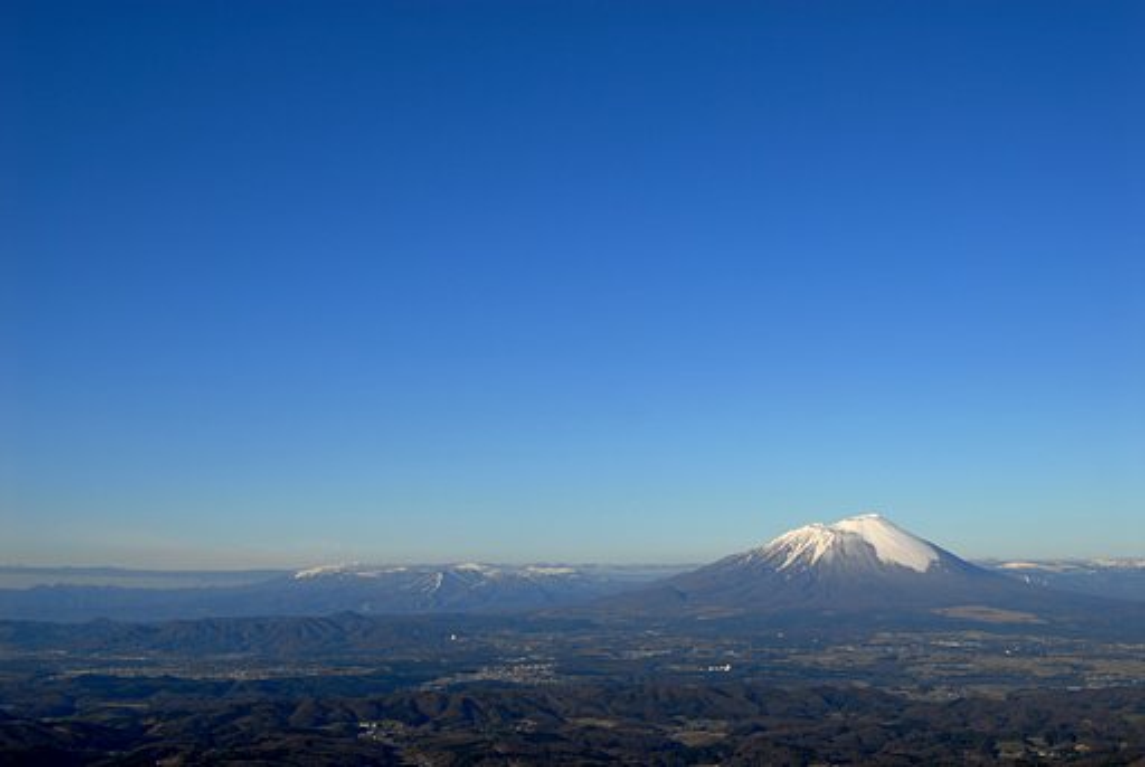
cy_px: 384
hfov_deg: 46.3
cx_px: 572
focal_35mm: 42
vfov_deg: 32.0
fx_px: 1338
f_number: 5.6
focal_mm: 28
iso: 100
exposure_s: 1/1000
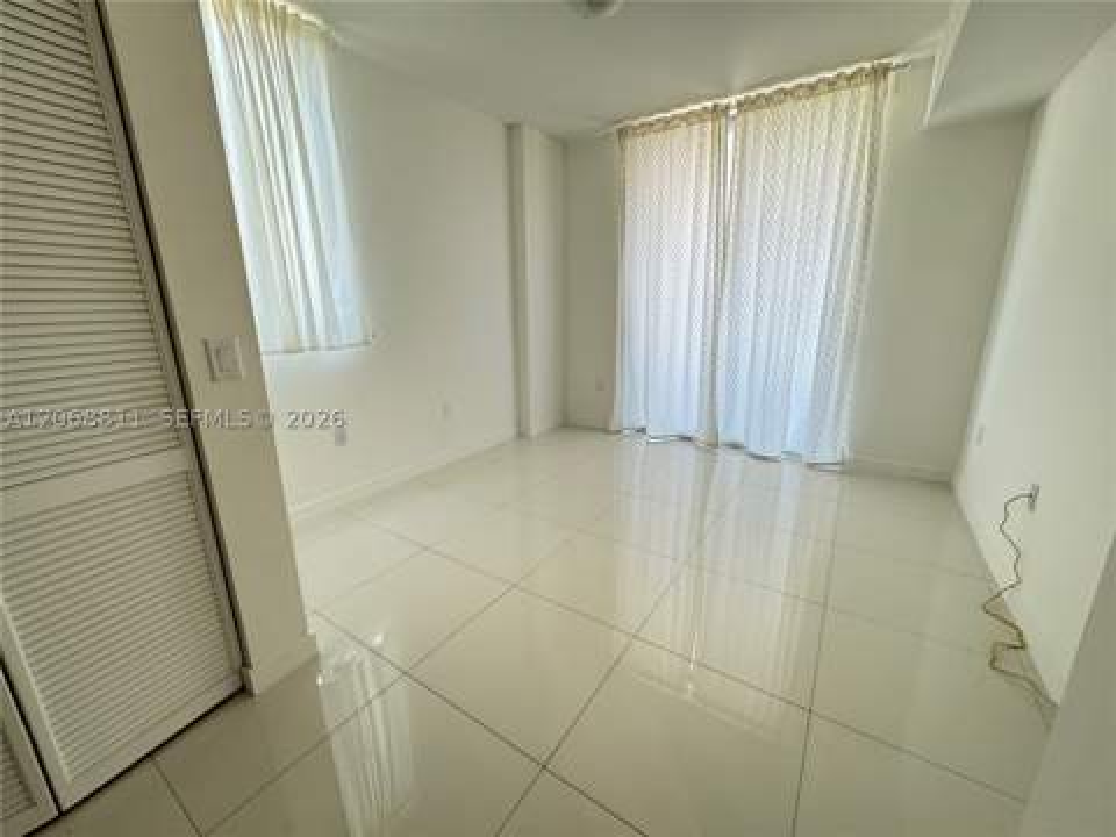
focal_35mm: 14
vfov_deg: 85.7
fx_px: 451
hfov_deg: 102.1
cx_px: 558
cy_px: 418
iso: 200
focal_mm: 2.22
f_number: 2.2
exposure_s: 1/120
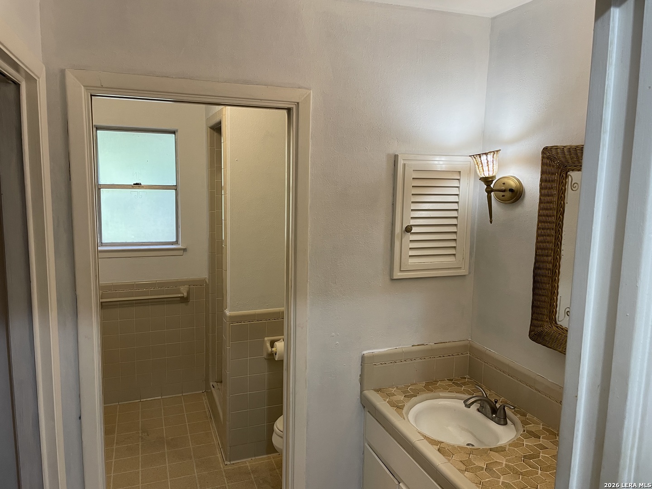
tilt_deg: -6.6
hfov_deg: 67.3
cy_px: 244
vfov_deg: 53.1
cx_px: 326
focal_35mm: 26
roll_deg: -0.7
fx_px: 490
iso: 100
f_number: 1.6
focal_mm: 4.2
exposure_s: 1/60
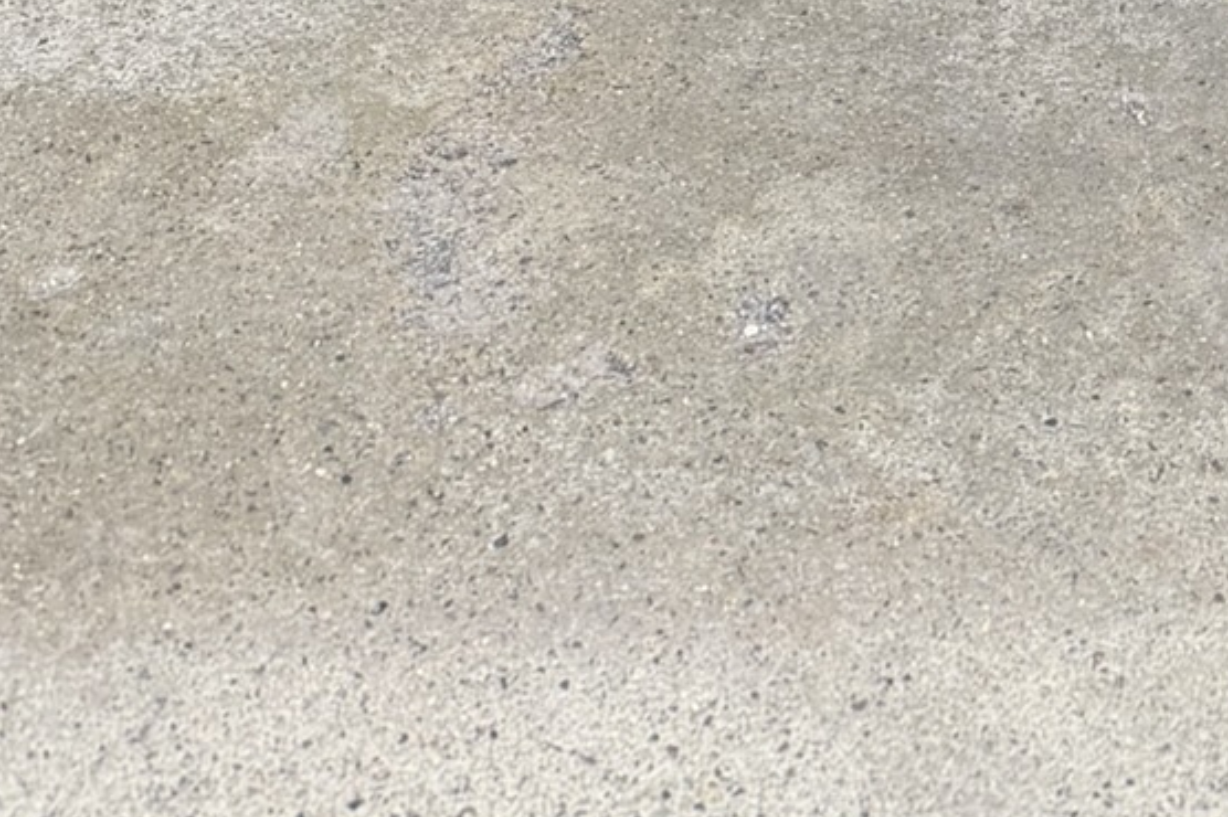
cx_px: 1151
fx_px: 3136
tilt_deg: -11.8
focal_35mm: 92
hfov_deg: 21.6
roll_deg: -0.9
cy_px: -1378
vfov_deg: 11.3
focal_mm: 6.76
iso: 80
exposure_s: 1/393
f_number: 1.78
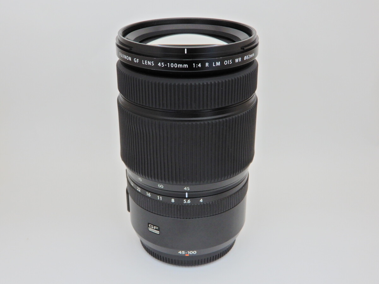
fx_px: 460
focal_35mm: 42
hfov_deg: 44.8
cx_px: 190
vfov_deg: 34.3
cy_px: 142
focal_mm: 7.5
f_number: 4
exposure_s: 1/30
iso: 220
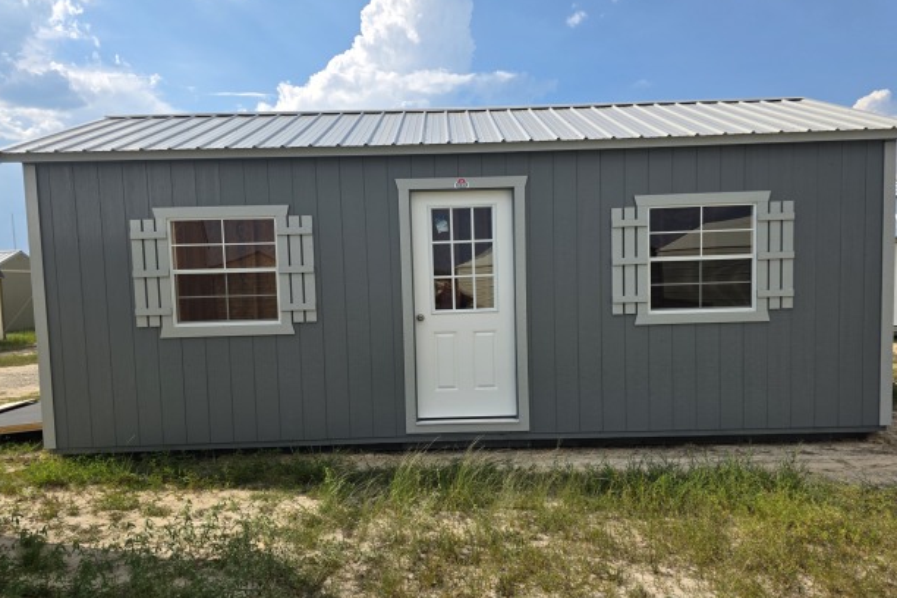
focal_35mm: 25
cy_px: 331
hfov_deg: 71.5
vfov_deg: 51.2
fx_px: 623
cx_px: 453
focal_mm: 6.3
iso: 80
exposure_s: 1/5608
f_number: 1.7
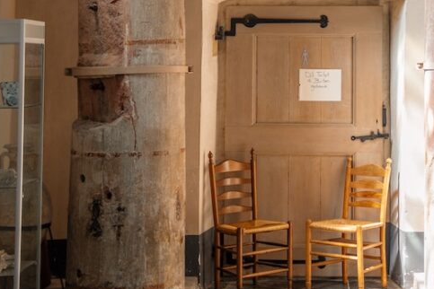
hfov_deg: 22.0
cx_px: 311
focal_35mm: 92
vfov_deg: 13.5
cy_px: -206
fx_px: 1109
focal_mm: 40
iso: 200
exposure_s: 1/40
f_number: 2.8
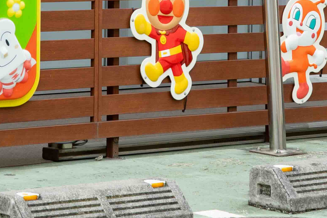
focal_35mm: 202
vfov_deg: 6.8
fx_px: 1835
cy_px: -46
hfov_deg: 10.2
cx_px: 98
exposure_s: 1/250
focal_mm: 46
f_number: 7.1
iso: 100
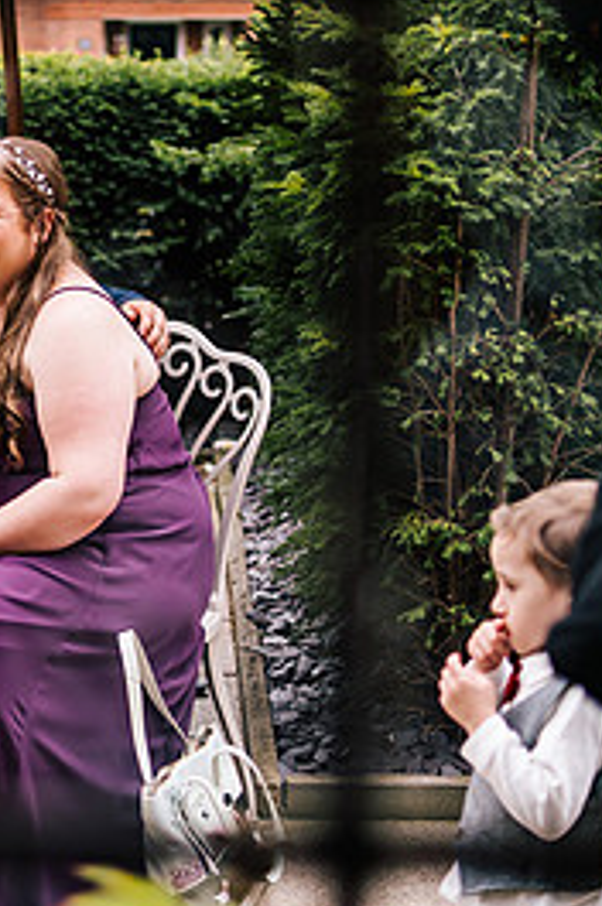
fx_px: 2012
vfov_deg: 25.4
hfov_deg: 16.5
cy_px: 415
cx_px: -51
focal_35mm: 80
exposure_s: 1/1000
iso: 100
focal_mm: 35
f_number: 1.6
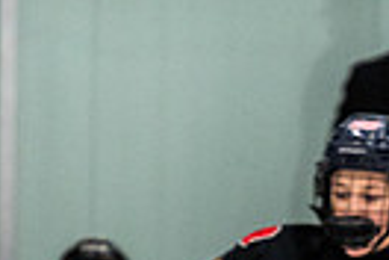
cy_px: 702
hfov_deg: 2.0
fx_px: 11086
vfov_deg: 1.3
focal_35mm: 1026
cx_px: 694
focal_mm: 185
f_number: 2.8
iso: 1400
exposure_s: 1/640
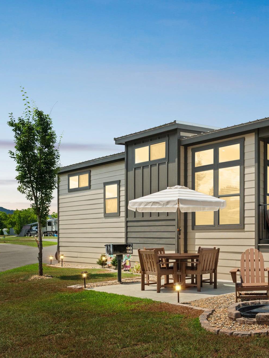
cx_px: 243
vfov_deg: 54.0
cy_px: 183
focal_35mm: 34
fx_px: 352
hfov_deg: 38.8
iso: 320
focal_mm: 23
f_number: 5.6
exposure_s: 1/640
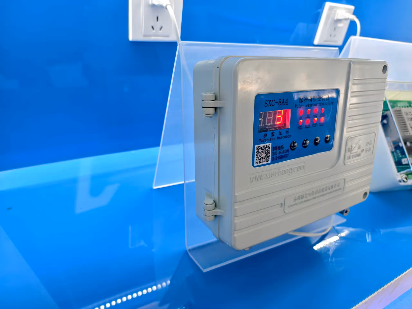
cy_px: 154
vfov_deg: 58.9
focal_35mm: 23
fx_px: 274
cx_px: 206
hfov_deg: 73.9
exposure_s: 1/100
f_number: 1.57
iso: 251
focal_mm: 6.54
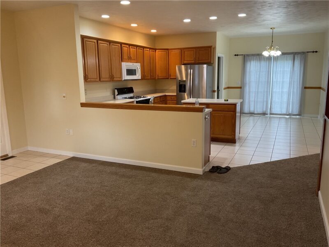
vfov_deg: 48.2
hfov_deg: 61.7
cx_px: 164
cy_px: 124
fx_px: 276
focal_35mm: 29
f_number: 1.8
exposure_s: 1/60
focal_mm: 3
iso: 125
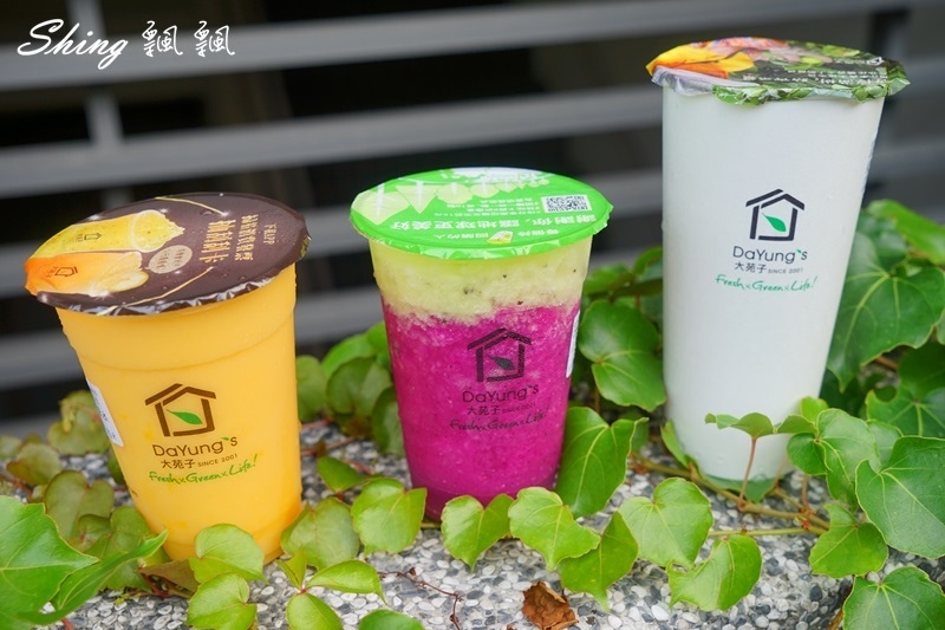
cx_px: 472
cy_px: 315
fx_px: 1102
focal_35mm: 42
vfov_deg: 31.9
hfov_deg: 46.4
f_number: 5.6
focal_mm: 42
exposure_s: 1/60
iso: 200
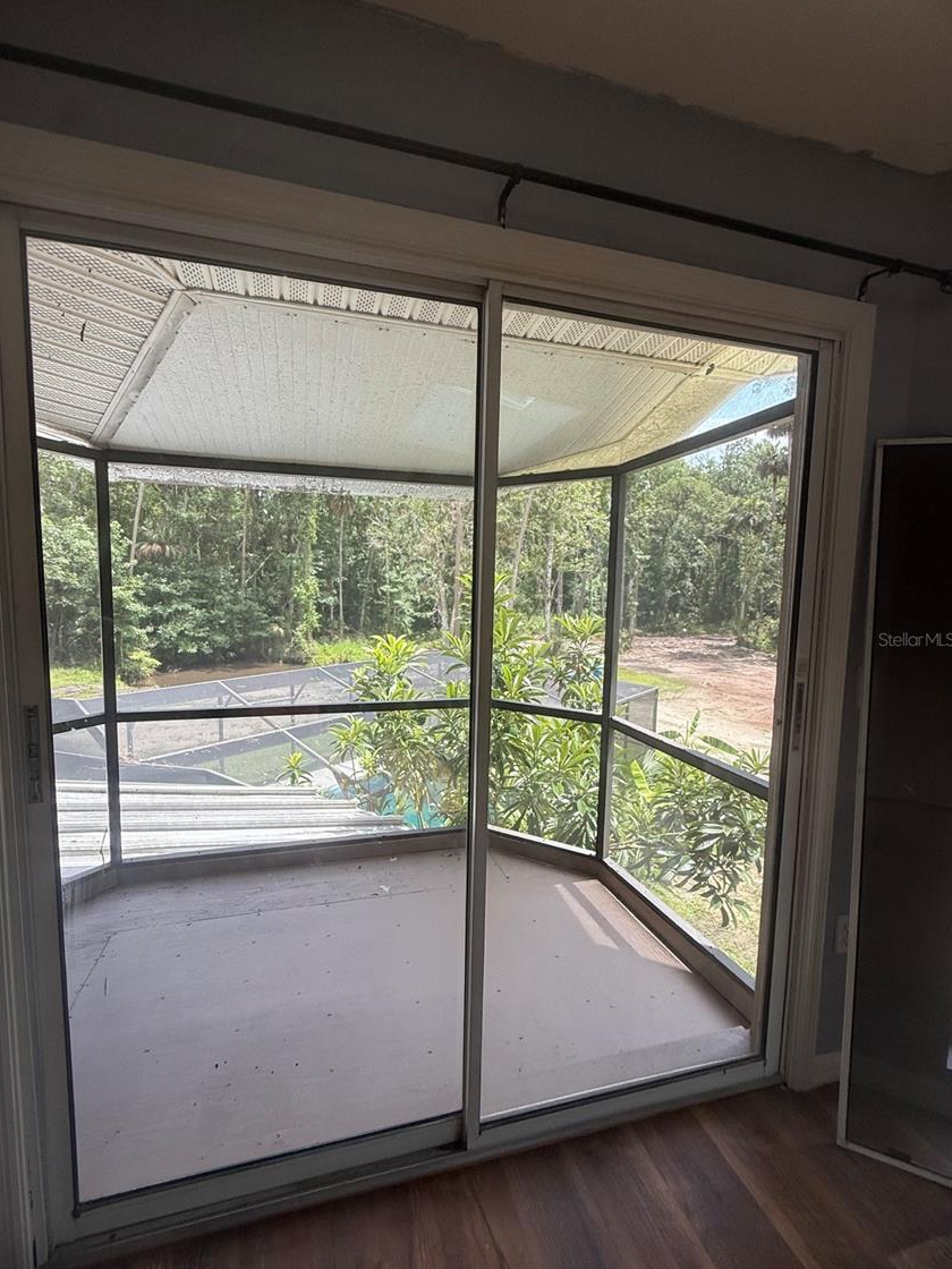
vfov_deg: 98.2
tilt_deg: -3.7
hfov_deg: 81.7
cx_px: 449
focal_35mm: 15
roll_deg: -1.1
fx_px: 550
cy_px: 639
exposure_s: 1/227
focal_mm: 2.22
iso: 64
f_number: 2.2
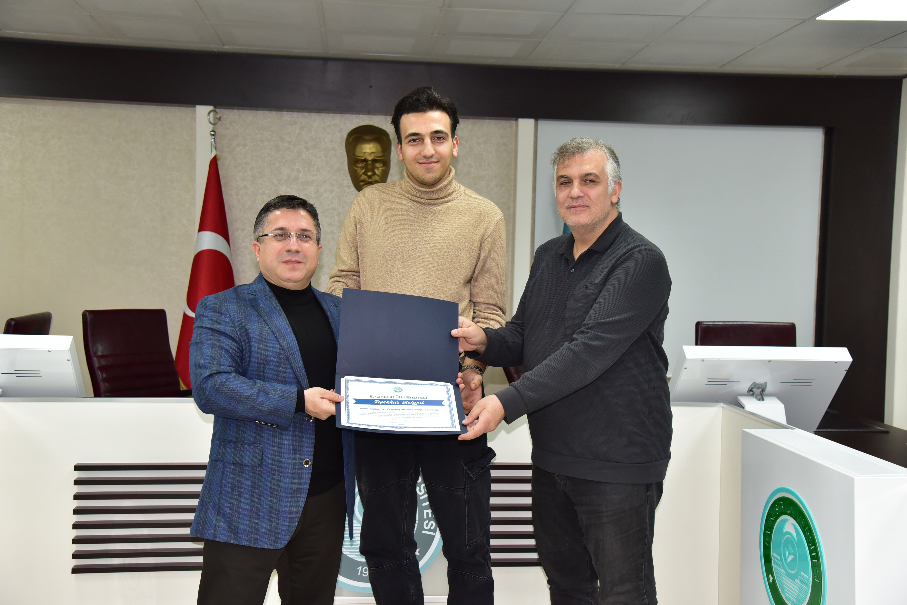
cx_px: 454
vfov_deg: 33.4
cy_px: 302
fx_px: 1008
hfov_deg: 48.5
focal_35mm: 40
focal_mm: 40
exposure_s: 1/200
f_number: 5
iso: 1400
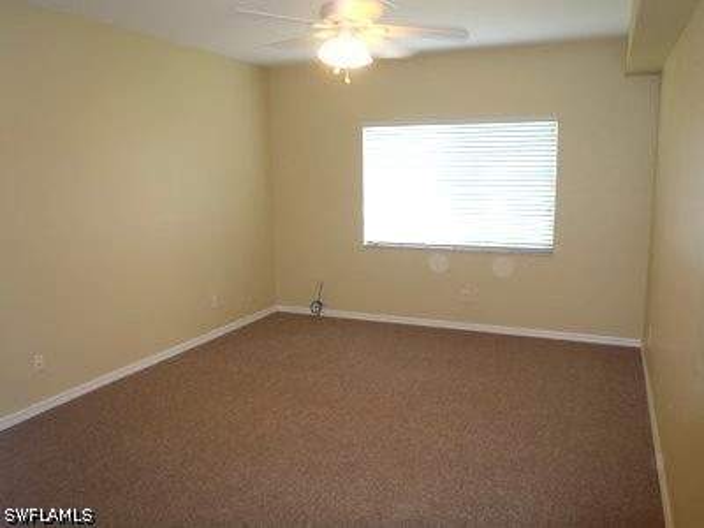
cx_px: 352
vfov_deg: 49.7
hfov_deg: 63.4
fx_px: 569
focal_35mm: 28
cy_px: 264
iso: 125
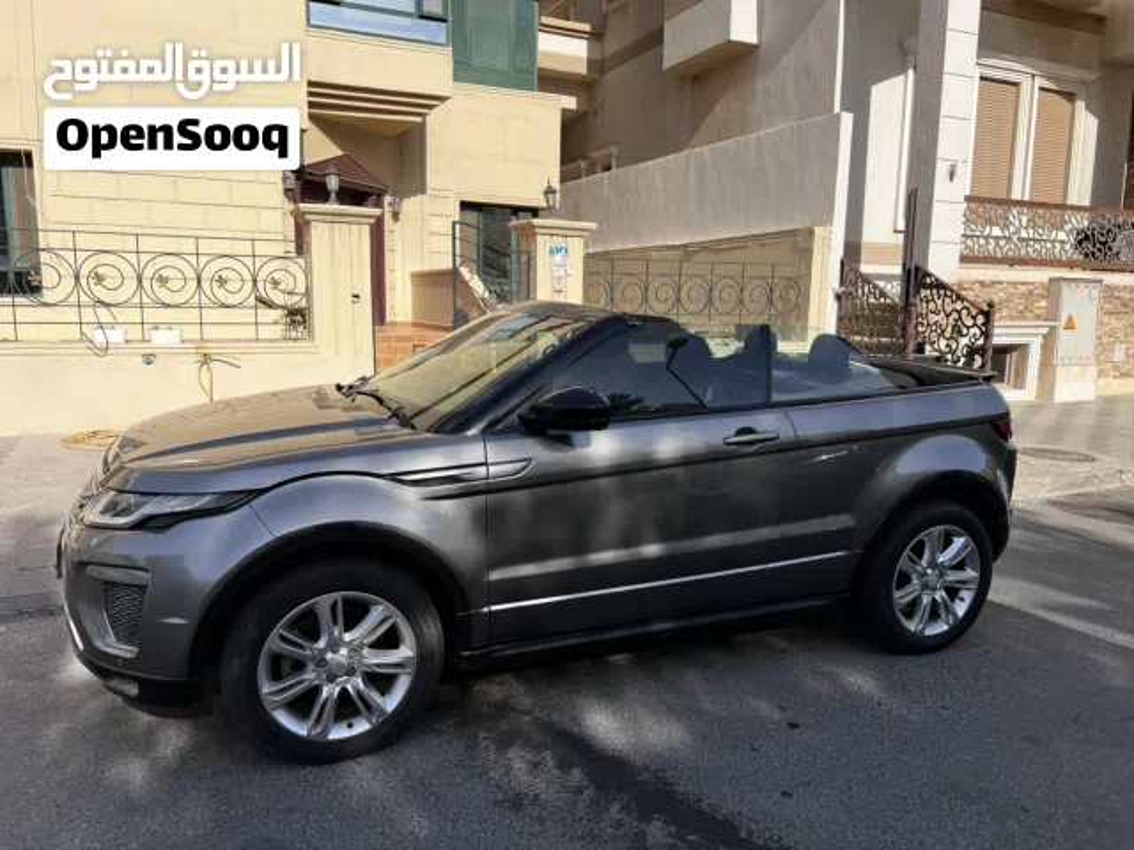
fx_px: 852
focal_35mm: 26
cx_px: 567
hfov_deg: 67.3
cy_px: 425
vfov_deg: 53.1
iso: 50
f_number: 1.5
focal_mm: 5.7
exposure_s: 1/4630
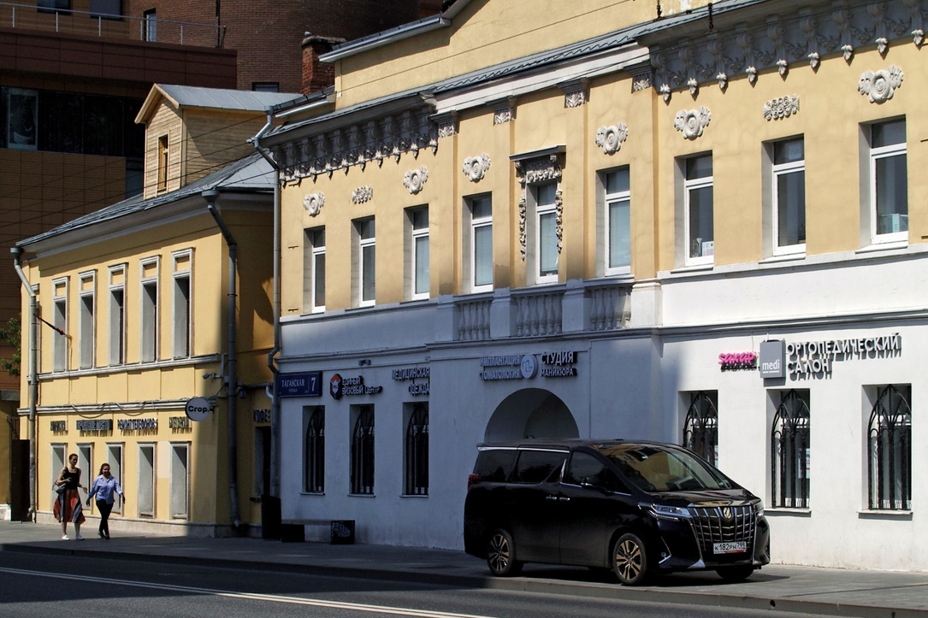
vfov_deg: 17.5
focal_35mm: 78
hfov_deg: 26.0
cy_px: 347
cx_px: 523
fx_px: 2010
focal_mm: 28
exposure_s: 1/250
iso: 100
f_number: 11
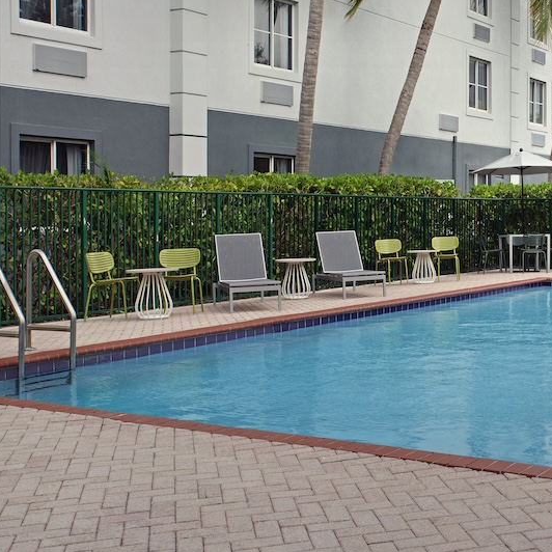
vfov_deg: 31.0
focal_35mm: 55
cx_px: 537
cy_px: 232
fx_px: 992
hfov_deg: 29.3
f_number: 11
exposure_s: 1/90
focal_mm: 31
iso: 200
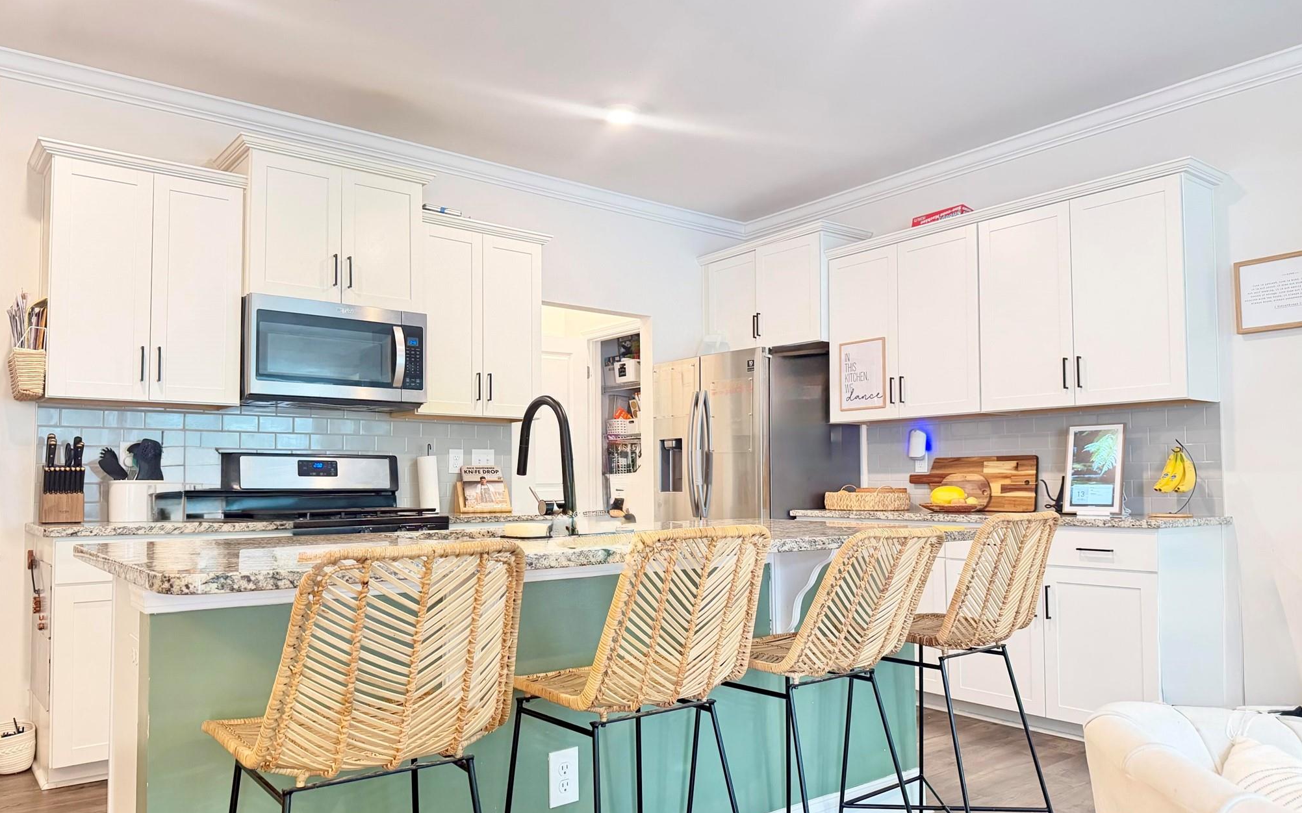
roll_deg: +0.7
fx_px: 922
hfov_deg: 70.4
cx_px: 642
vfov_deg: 47.5
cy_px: 445
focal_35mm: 26
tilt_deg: +2.6
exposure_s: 1/60
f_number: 1.78
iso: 500
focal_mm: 6.76
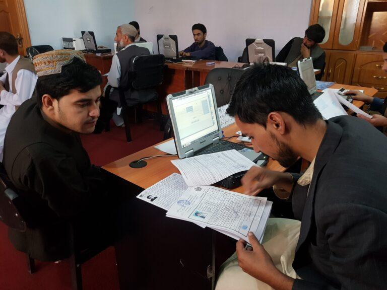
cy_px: 145
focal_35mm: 26
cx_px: 194
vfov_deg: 53.1
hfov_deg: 67.3
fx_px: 291
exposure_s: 1/24
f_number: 1.7
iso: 200
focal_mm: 4.2
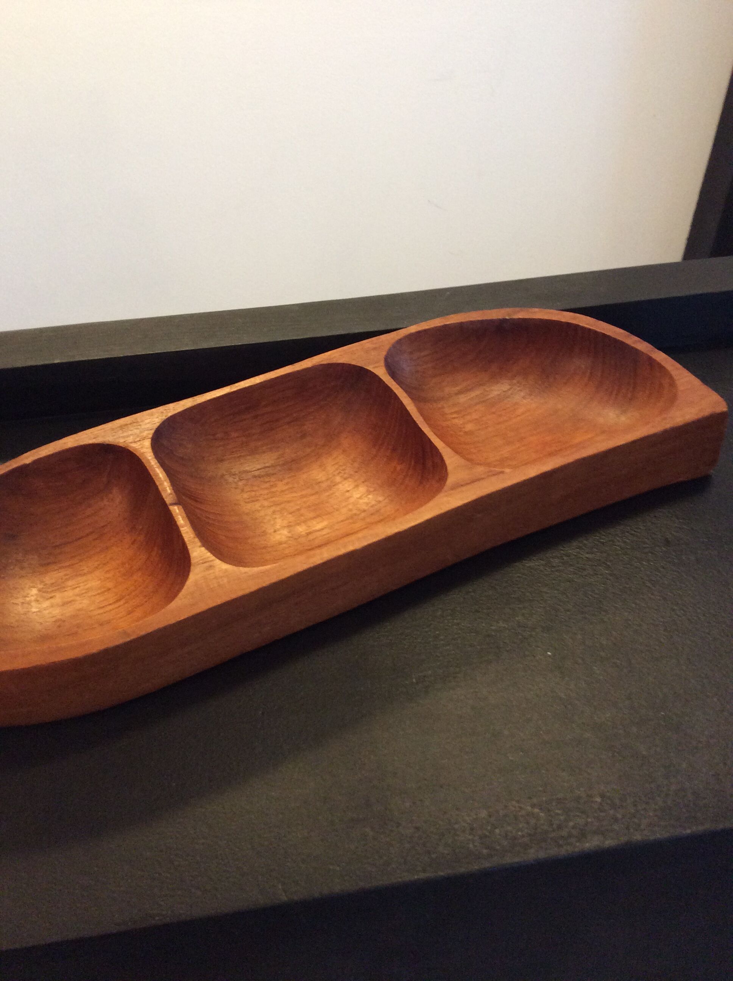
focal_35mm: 32
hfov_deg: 44.1
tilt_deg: -45.5
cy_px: 490
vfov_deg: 56.9
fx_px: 906
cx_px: 366
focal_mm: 3.3
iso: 160
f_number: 2.4
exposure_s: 1/25
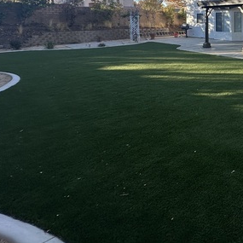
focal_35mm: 29
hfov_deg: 47.3
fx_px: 230
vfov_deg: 50.4
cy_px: 32
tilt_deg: -3.2
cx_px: 237
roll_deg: +0.6
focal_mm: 2.22
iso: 40
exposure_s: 1/561
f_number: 2.2
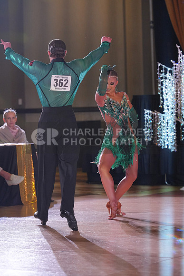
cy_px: 138
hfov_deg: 9.6
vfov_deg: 14.3
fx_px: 1096
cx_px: 92
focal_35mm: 143
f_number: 4
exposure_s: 1/500
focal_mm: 143
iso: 2500
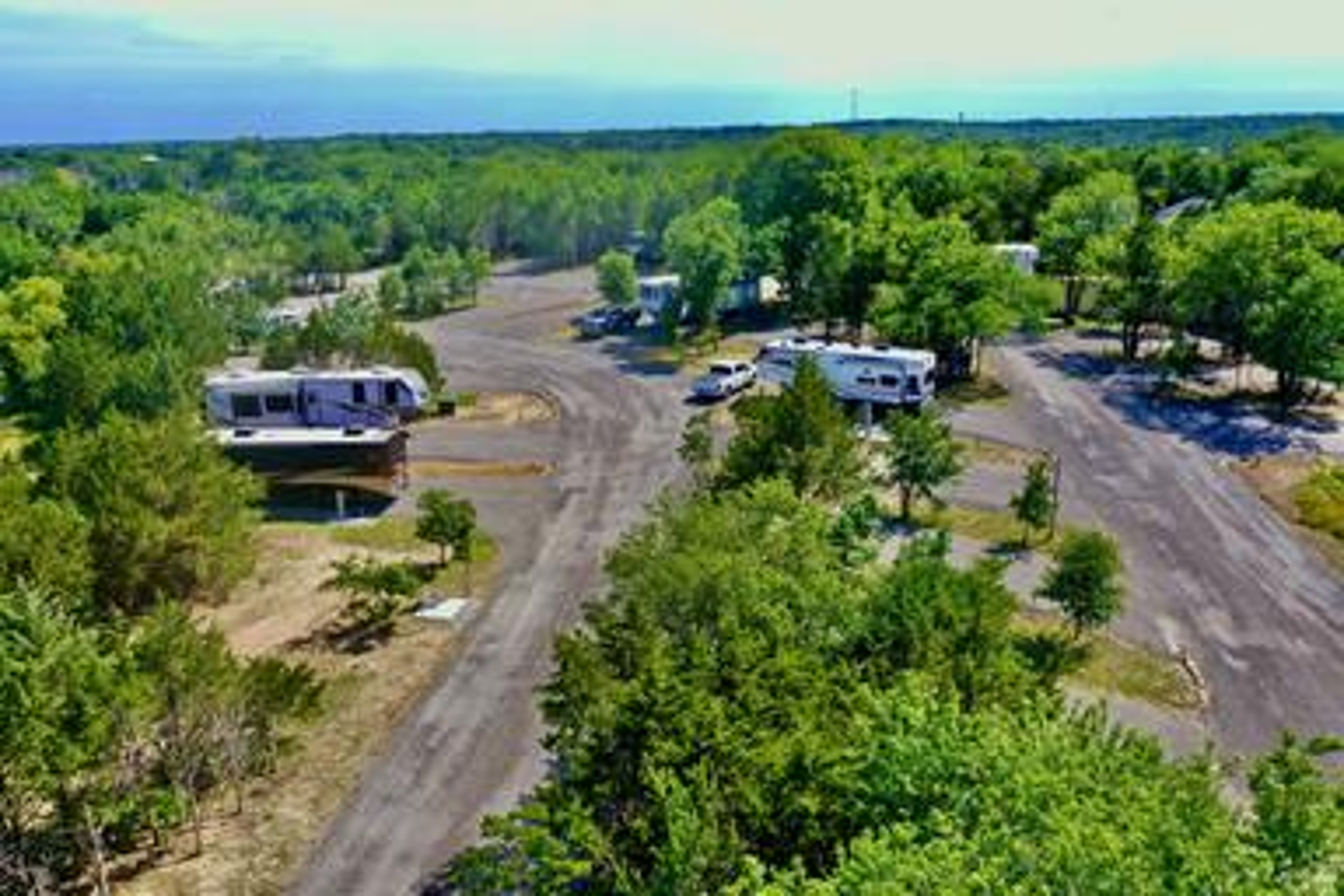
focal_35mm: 28
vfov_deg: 46.4
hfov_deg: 65.5
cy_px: 448
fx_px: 1045
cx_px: 672
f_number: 5
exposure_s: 1/320
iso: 100
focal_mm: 10.26
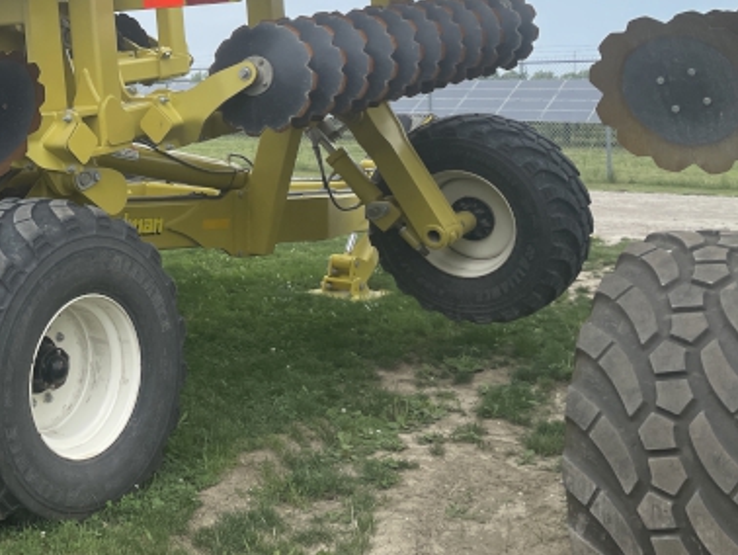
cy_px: 55
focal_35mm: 55
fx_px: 1173
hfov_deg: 32.1
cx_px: -4
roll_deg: +1.7
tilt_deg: +3.2
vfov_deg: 25.7
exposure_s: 1/3125
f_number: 1.6
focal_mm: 4.2
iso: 32
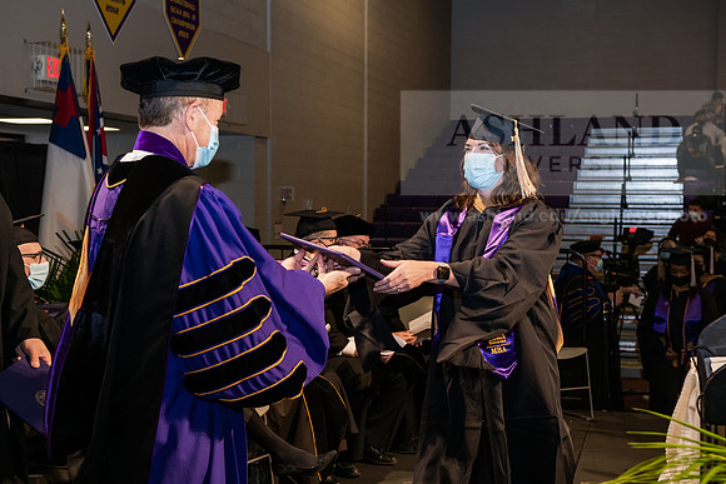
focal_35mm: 56
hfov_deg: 35.6
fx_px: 1130
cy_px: 242
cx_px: 363
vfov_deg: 24.2
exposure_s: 1/200
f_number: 6.3
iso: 1600
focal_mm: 56
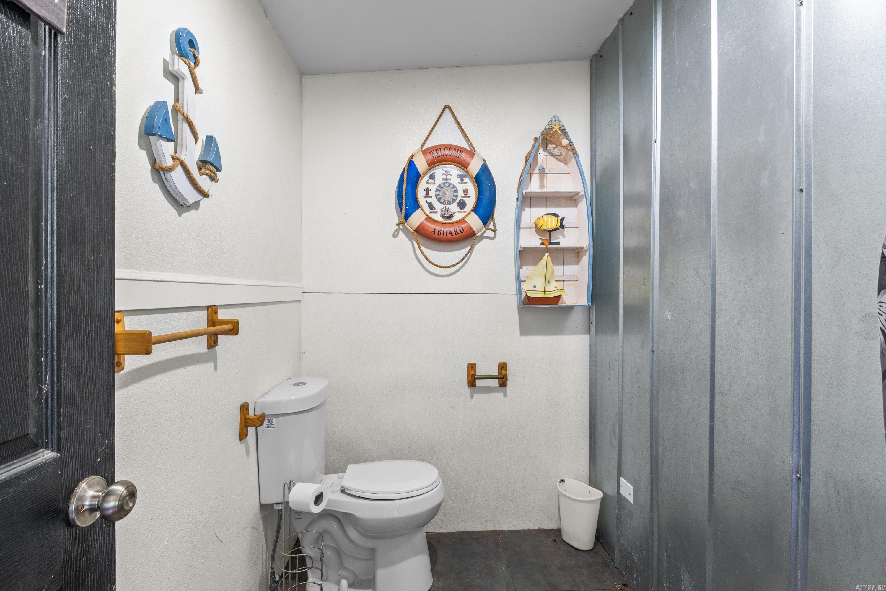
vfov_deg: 69.7
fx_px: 425
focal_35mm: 17
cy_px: 296
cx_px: 443
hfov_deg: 92.4
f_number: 7.1
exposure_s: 1.3
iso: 400
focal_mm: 11.5
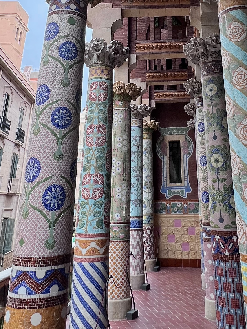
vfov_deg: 47.3
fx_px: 333
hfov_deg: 40.4
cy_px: 32
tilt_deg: +25.9
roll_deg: +0.2
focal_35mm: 35
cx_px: 153
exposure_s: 1/256
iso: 32
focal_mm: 1.57
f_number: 1.8
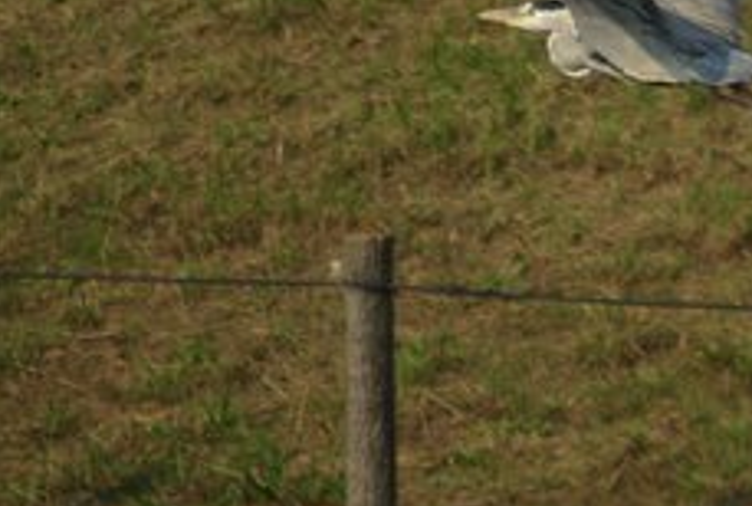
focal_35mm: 1005
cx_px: 729
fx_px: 21048
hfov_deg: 2.0
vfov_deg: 1.4
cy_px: 28
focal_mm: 300
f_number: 5.6
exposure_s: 1/500
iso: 100
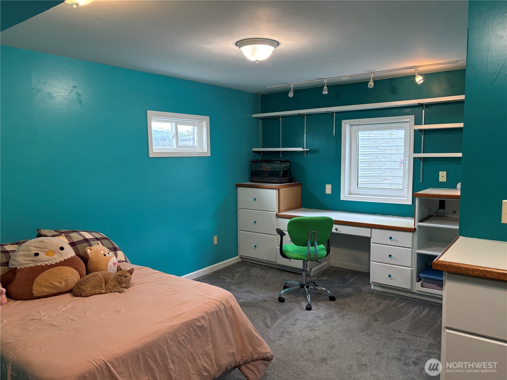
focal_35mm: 26
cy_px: 190
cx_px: 254
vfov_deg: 53.1
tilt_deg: -5.7
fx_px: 381
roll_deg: +1.2
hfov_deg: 67.3
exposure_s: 1/120
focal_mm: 5.96
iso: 200
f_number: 1.6
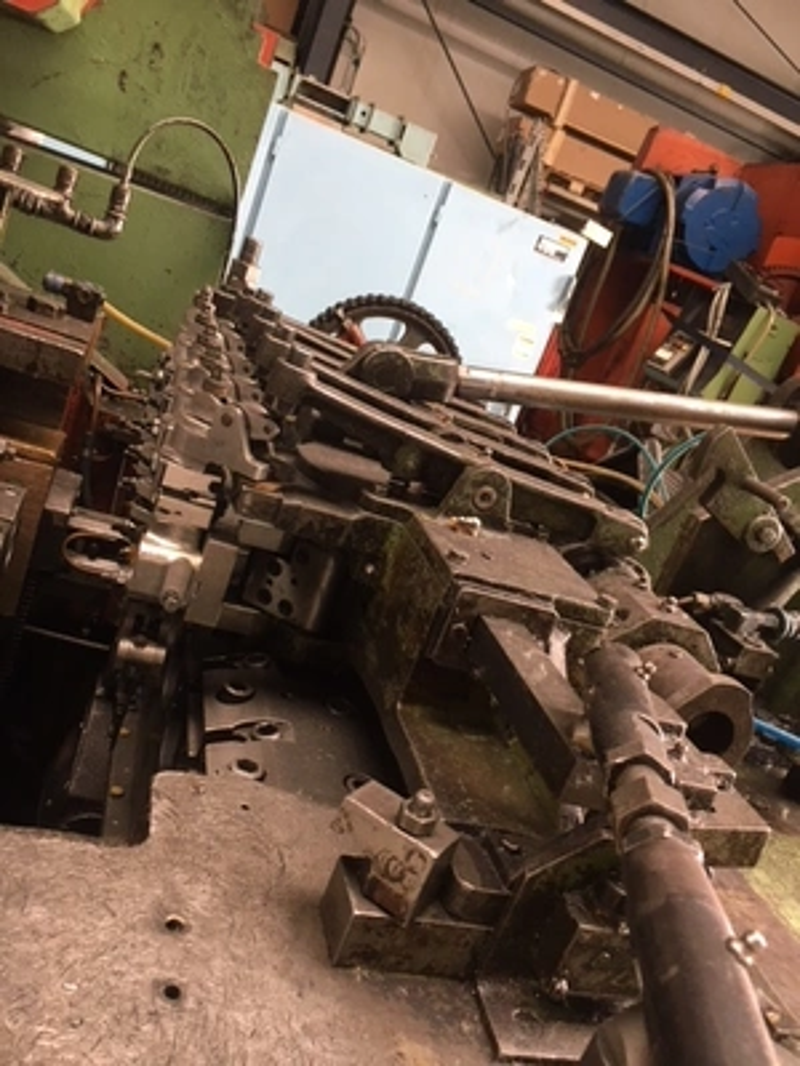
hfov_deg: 48.2
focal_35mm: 29
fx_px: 894
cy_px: 533
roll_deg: -20.4
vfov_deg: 61.7
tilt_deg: -15.2
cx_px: 400
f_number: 2.2
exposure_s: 1/33
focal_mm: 4.15
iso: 100
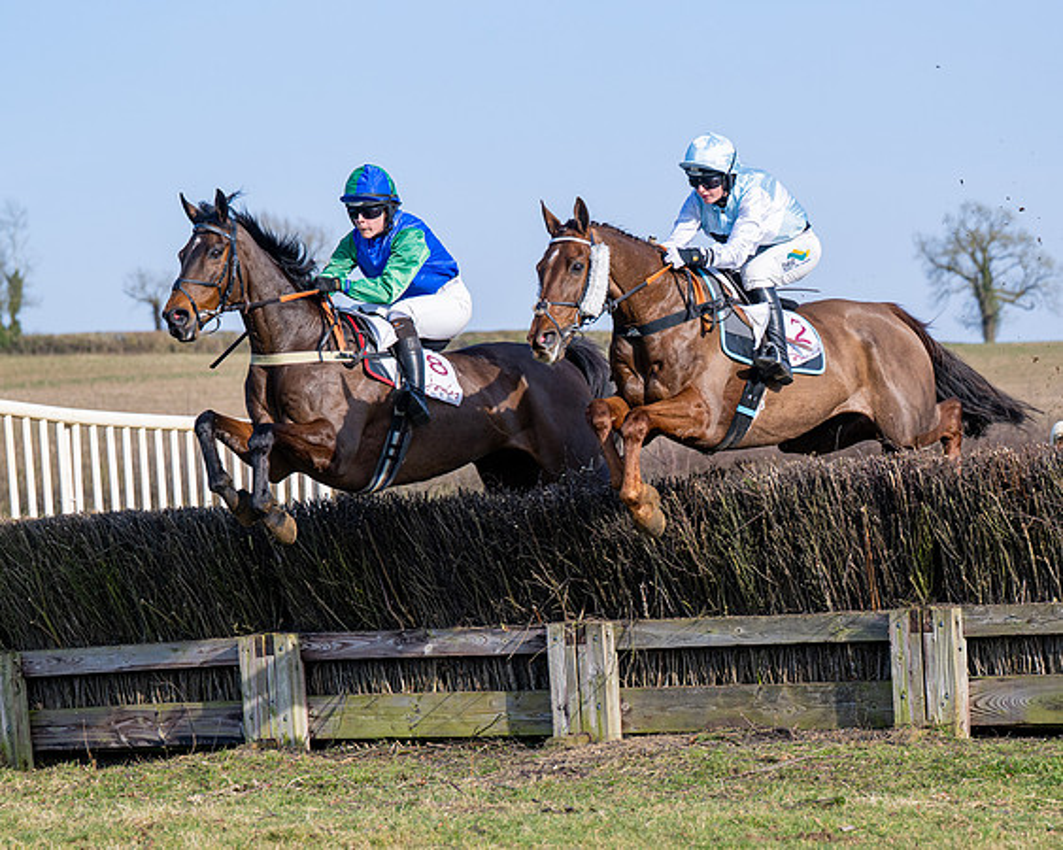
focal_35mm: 137
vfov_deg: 11.2
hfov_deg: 14.0
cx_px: 596
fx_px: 4320
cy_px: 502
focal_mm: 93
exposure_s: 1/2000
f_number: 4
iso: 160
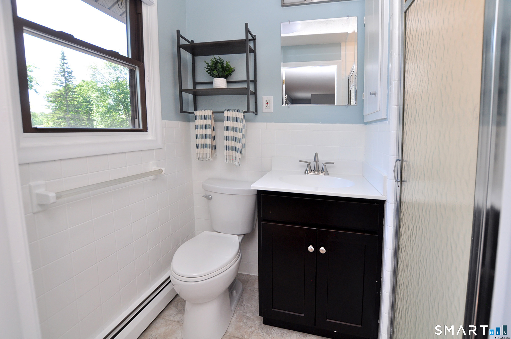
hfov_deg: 100.5
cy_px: 170
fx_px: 213
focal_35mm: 15
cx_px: 256
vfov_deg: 77.2
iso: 250
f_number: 5
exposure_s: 1/80
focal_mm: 10
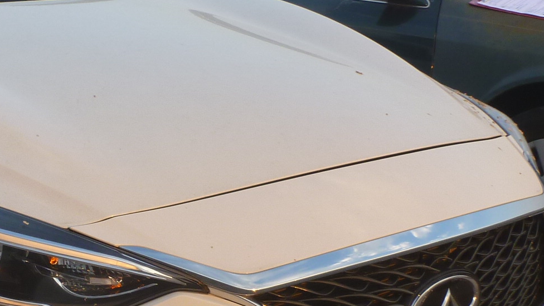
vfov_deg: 15.1
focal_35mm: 80
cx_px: 20
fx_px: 1154
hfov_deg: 25.4
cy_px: 191
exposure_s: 1/200
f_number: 3.3
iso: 100
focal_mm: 4.9
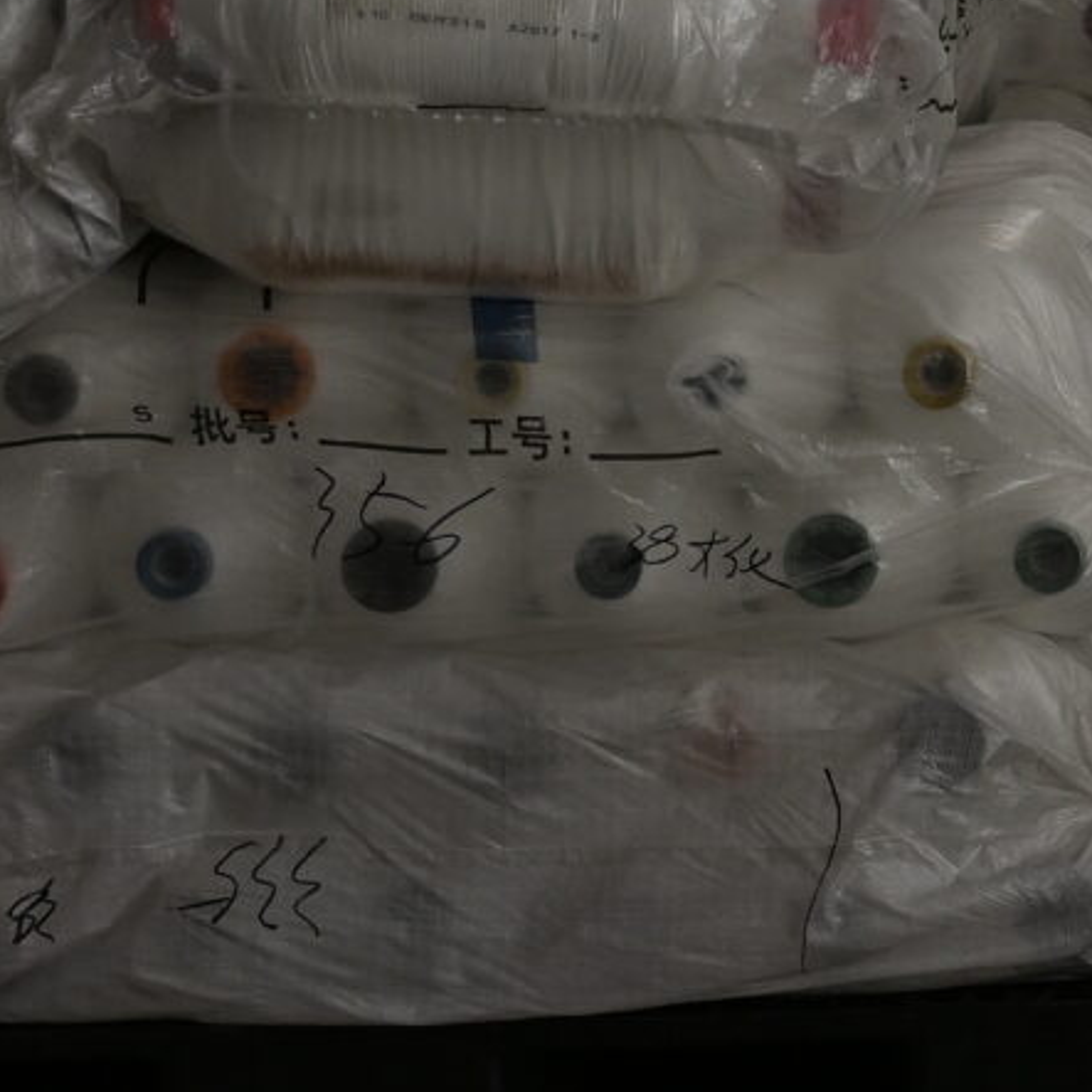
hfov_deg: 7.6
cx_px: 2438
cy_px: 152
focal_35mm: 216
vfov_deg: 8.1
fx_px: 7709
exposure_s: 1/250
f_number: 4
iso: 320
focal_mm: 44
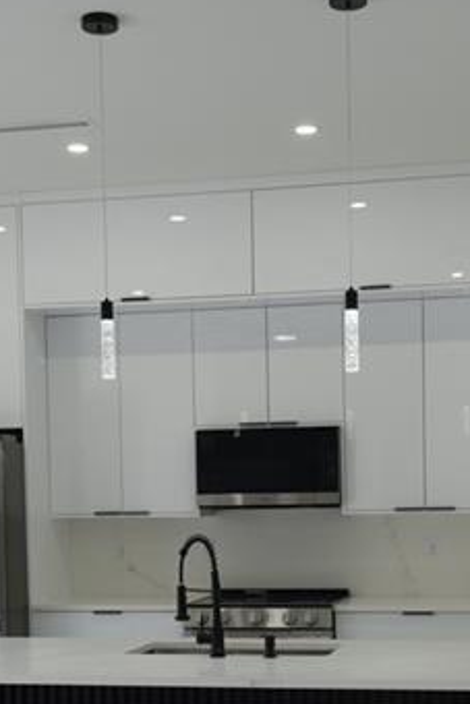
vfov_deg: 28.2
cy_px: 571
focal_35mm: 70
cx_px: 257
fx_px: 1369
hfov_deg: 19.5
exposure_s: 1/40
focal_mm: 31
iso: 160
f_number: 5
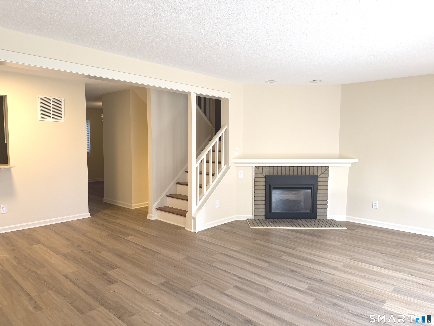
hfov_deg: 71.6
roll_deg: +0.1
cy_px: 163
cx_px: 217
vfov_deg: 56.8
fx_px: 301
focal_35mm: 24
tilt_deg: -5.2
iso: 100
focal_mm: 6.76
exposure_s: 1/121
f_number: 1.78
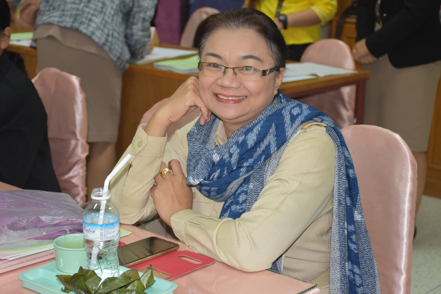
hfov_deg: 28.1
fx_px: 882
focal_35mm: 72
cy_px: 147
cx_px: 220
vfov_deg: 18.9
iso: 800
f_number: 5
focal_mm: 48
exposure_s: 1/100
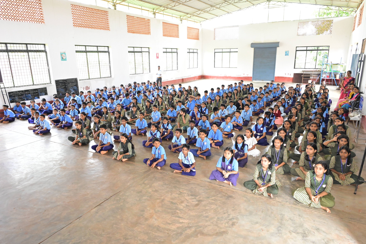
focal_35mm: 24
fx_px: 244
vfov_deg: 53.1
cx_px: 183
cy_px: 122
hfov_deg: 73.8
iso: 8000
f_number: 9
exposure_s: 1/125
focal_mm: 24
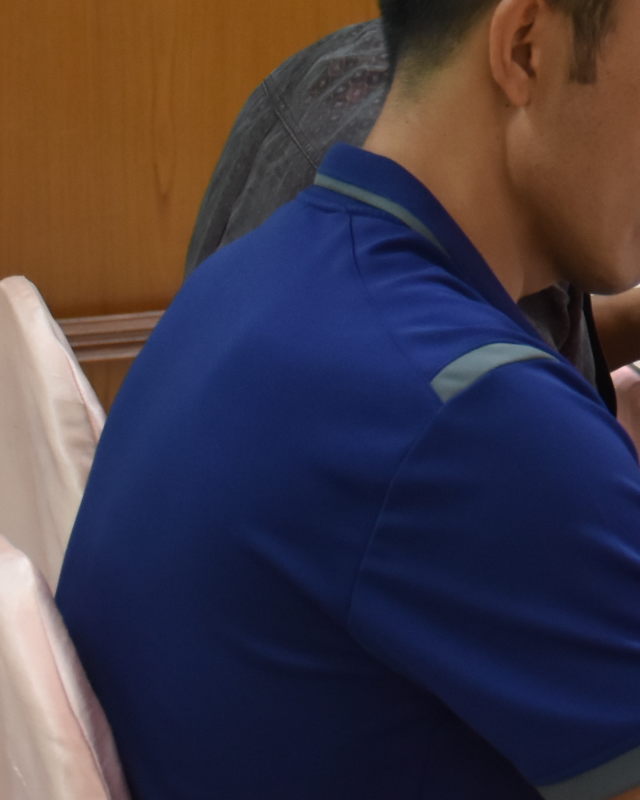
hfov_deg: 8.7
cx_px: 1428
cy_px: -95
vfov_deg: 11.5
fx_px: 3907
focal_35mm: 165
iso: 800
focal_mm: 32
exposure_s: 1/50
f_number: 4
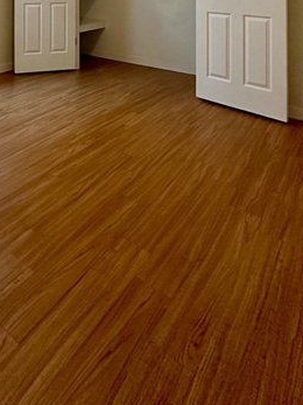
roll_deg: -0.9
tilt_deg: +1.5
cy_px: -29
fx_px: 362
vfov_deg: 45.5
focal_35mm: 31
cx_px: 49
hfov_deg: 42.8
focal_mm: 2.22
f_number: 2.2
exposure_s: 1/60
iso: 500
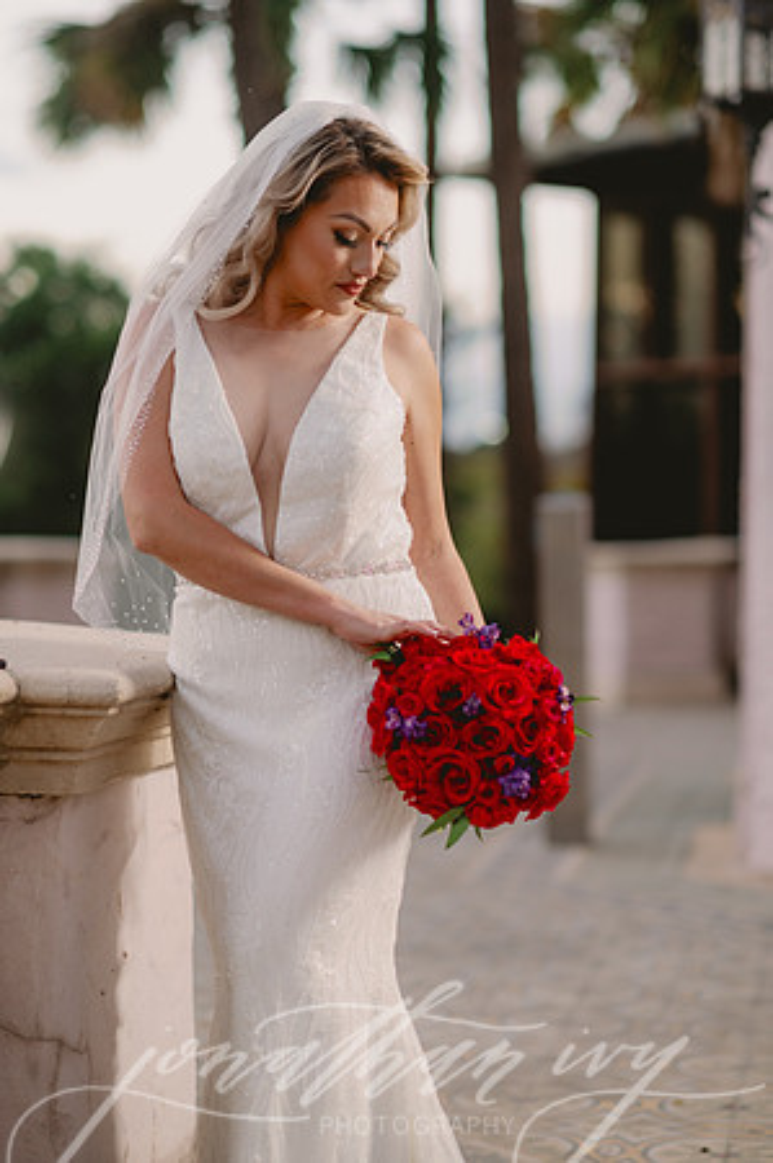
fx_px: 2744
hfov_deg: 16.0
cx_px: 386
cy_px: 582
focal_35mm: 85
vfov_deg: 23.9
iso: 250
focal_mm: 85
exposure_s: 1/200
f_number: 2
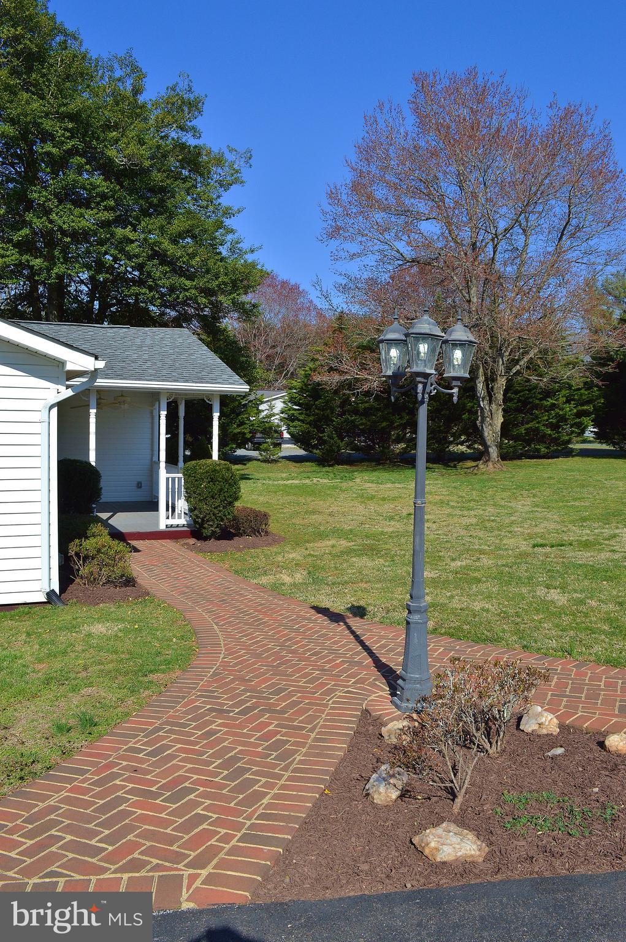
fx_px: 705
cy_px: 471
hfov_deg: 47.9
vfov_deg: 67.4
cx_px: 313
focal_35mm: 27
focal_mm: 18
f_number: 11
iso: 320
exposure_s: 1/500
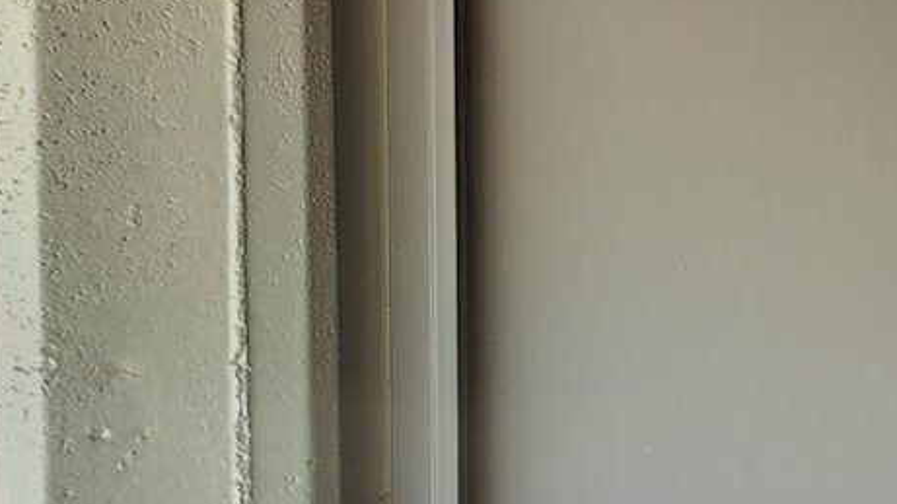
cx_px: 1730
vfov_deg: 19.5
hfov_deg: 20.3
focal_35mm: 59
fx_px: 1403
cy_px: 551
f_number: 2.2
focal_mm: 2.2
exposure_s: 1/50
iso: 100
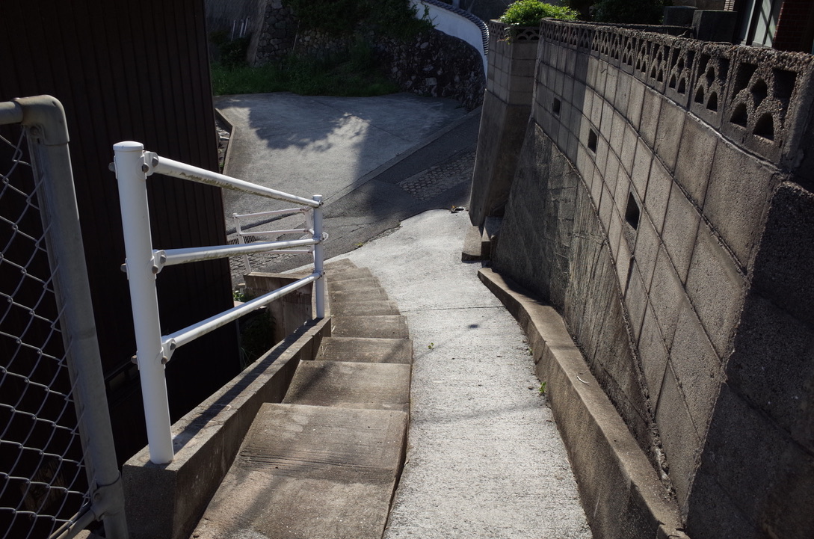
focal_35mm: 28
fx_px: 632
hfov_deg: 65.6
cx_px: 407
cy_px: 270
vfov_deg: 46.2
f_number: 8
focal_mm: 18.3
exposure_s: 1/400
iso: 200
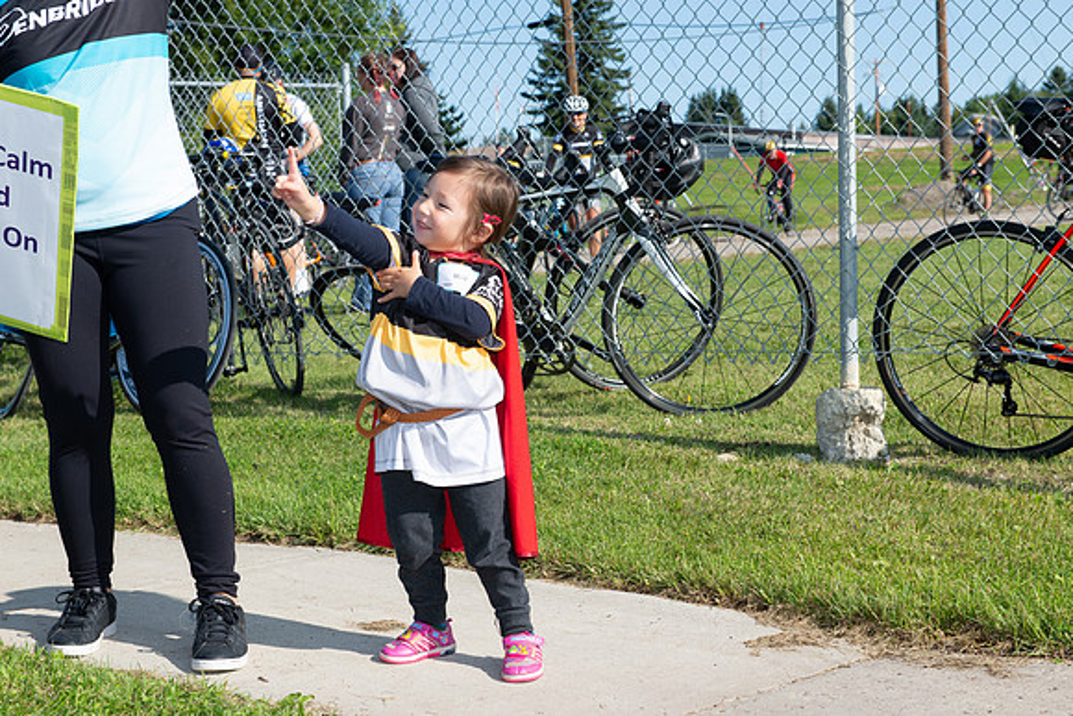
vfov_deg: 19.5
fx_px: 2087
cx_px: 536
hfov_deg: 28.8
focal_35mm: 70
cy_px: 358
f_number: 10
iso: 250
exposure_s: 1/400
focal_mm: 70
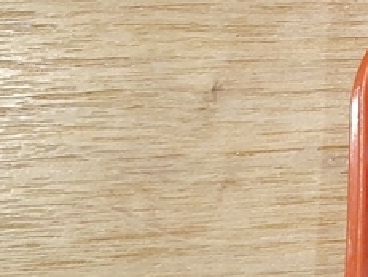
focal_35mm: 140
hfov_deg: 11.8
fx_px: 1491
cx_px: 848
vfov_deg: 10.4
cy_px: -91
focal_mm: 3.6
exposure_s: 1/33
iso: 250
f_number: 1.9
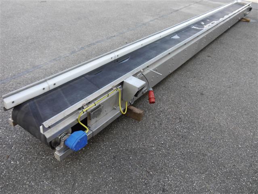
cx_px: 129
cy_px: 97
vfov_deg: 46.8
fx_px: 224
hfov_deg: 59.9
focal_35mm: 30
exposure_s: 1/200
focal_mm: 15
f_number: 4.5
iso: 160
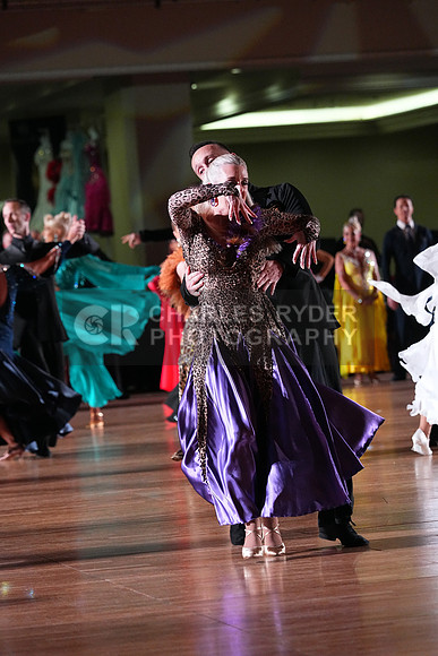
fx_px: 2991
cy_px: 328
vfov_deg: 12.5
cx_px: 219
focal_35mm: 164
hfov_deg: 8.4
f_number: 5
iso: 8000
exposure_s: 1/400
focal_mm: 164
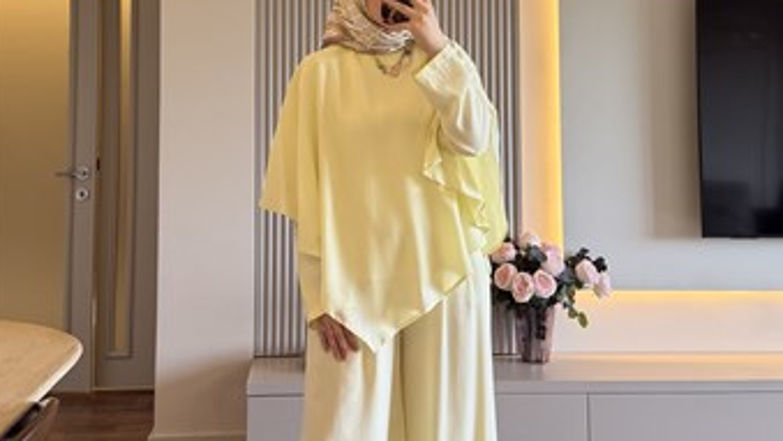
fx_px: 748
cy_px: 257
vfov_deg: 32.8
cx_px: 395
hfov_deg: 55.3
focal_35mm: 36
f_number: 1.78
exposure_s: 1/121
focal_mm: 6.76
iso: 160
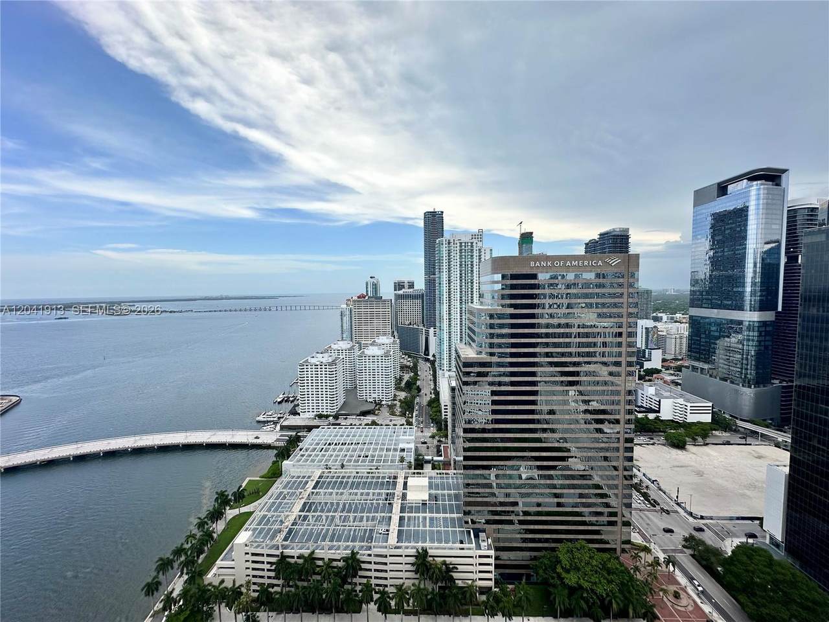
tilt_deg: -3.6
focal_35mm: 14
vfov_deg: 85.7
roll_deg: +0.1
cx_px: 414
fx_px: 335
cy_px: 311
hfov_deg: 102.1
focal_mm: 2.22
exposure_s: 1/1014
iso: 40
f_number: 2.2
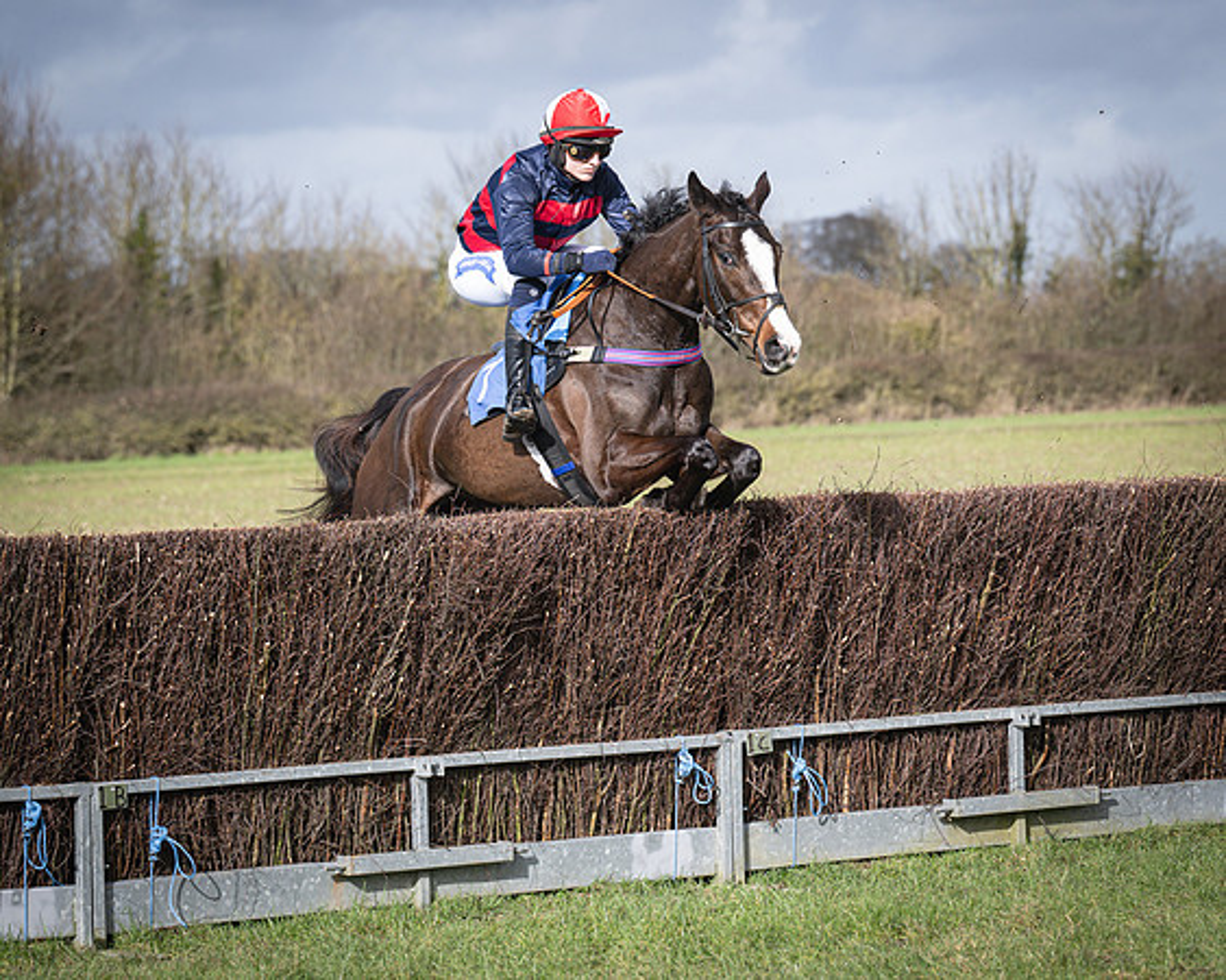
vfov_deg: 9.7
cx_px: 620
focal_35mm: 159
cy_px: 475
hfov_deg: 12.2
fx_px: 5759
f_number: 4
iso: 400
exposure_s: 1/3200
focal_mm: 110
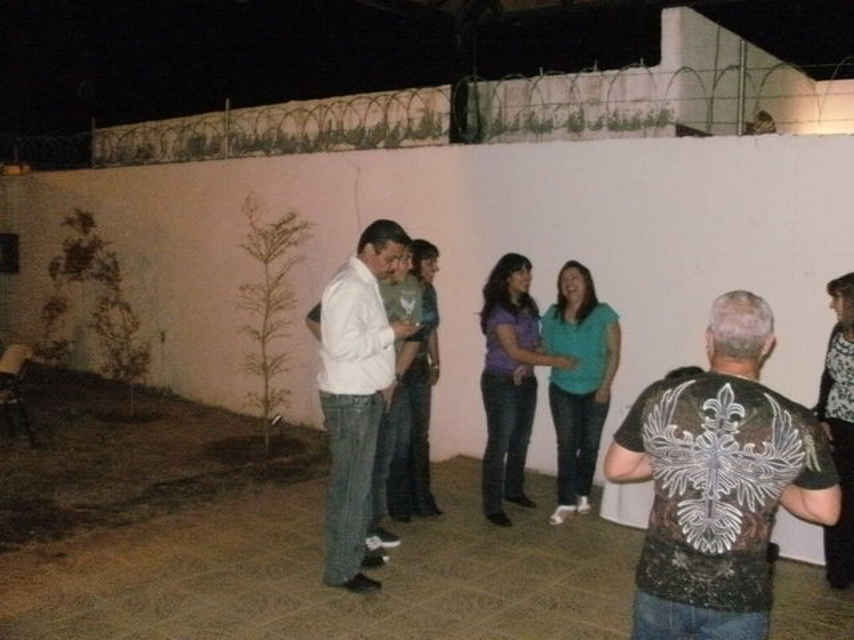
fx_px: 888
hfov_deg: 51.4
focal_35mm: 36
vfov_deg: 39.7
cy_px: 320
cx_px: 427
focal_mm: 6.3
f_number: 3.5
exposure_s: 1/30
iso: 640
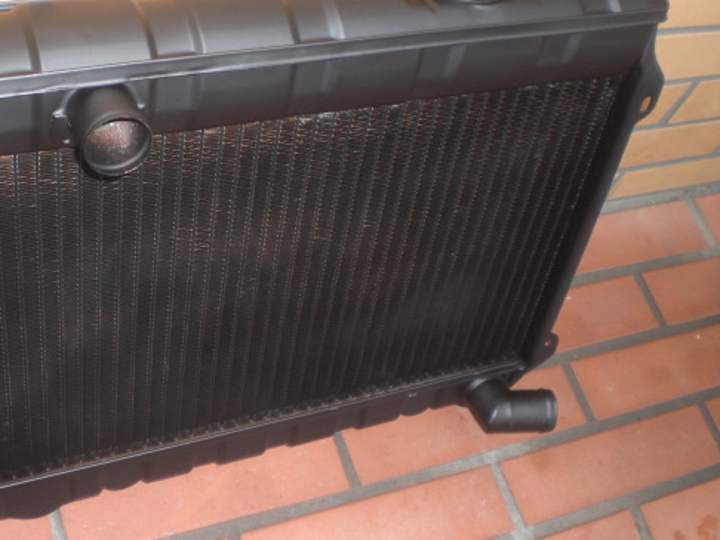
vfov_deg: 29.1
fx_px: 1040
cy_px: 259
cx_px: 252
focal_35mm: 50
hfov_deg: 37.8
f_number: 3.1
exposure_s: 1/60
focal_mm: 6.3
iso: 100
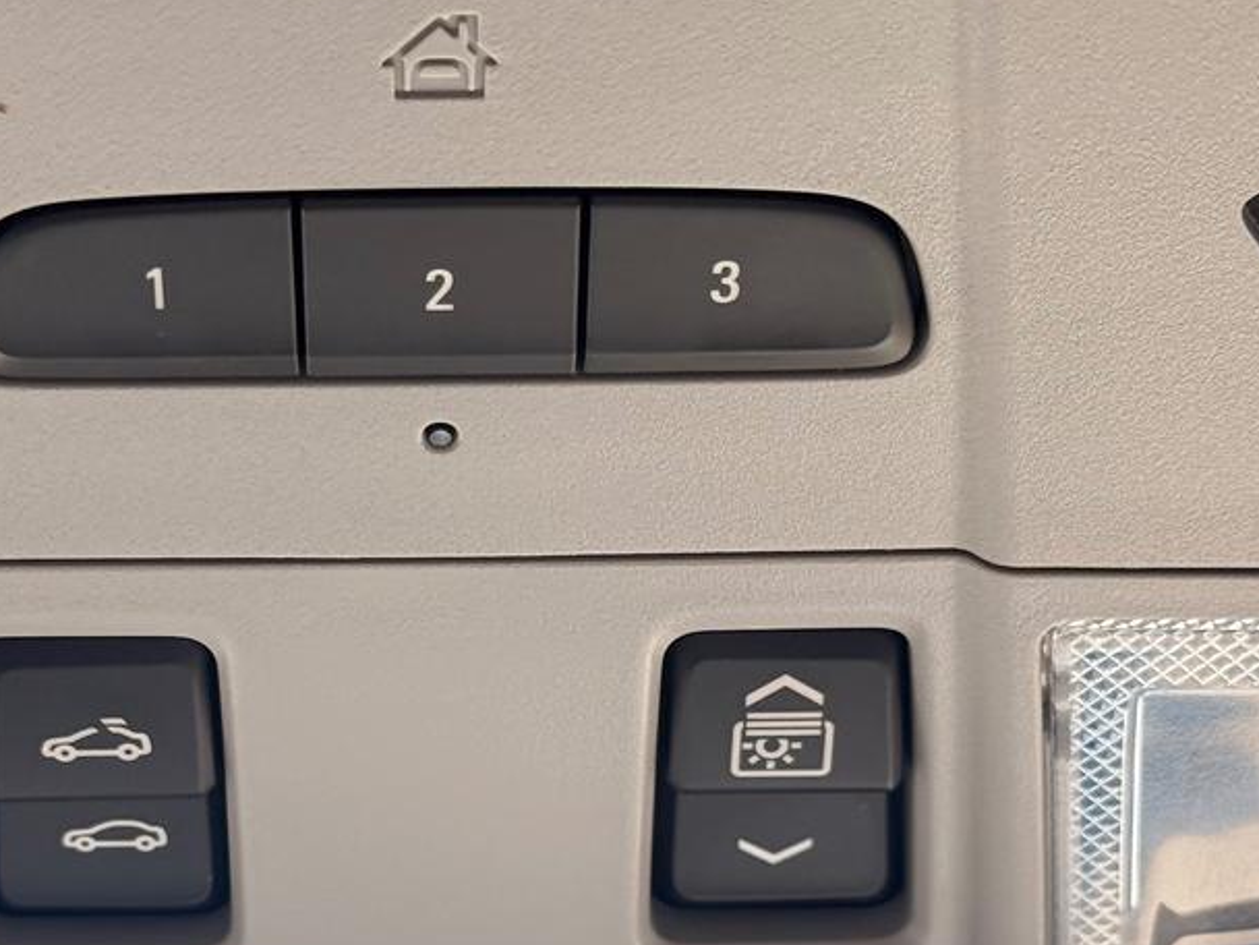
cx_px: 420
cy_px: 769
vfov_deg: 14.6
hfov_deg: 19.4
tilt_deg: +44.8
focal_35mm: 101
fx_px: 3673
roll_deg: -1.1
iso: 100
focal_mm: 6.76
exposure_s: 1/242
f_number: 1.78
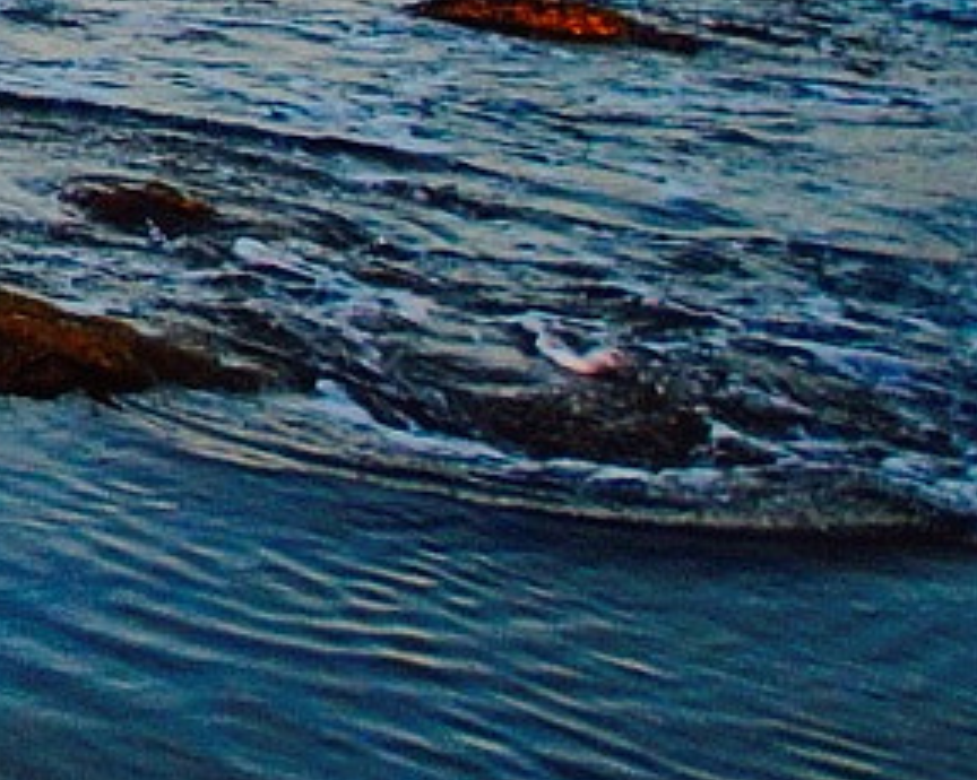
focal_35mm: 100
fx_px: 2890
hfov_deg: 12.8
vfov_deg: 12.6
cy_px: -977
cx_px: -1594
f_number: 4
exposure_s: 1/400
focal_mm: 10
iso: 100
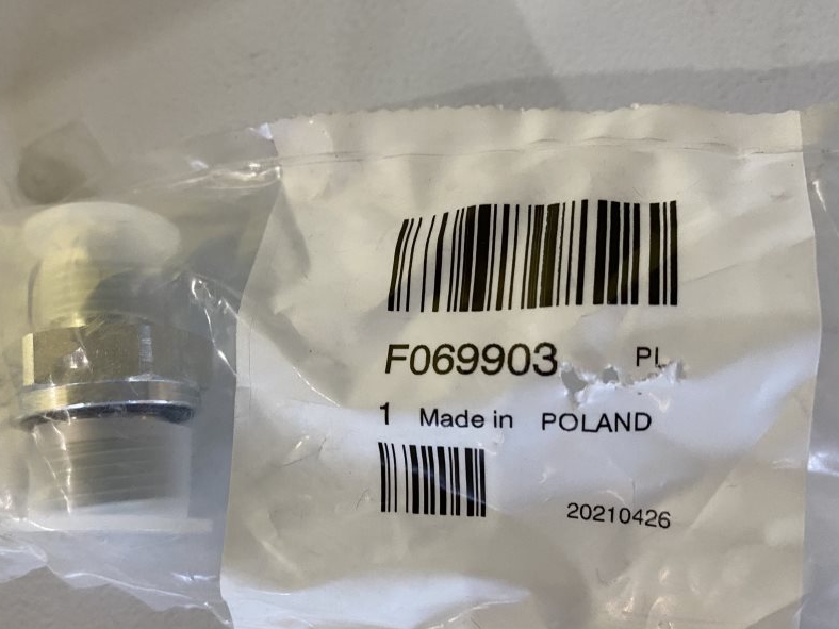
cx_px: 364
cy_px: 331
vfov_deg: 42.9
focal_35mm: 33
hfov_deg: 55.2
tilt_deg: -77.8
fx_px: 800
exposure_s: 1/50
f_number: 1.8
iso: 250
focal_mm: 4.25
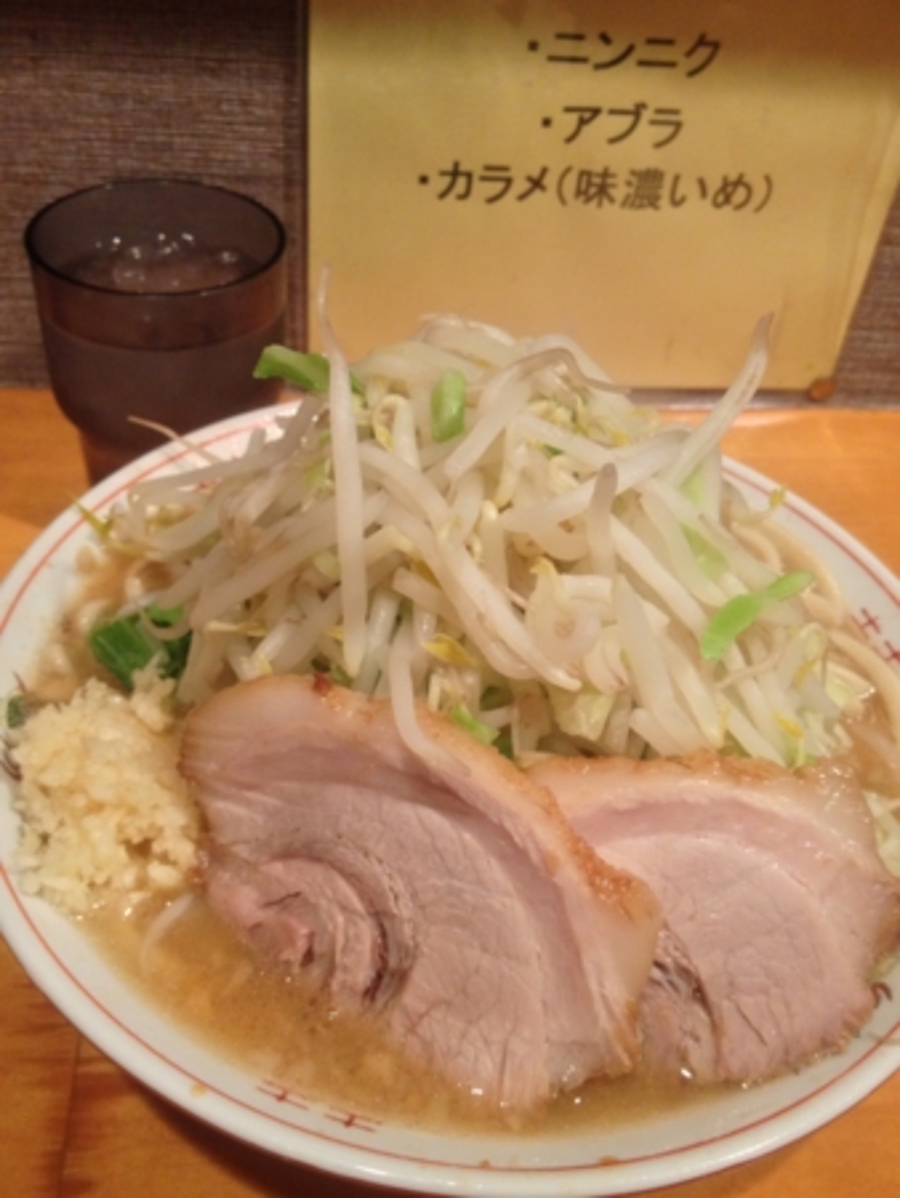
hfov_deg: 40.7
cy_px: 599
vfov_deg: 52.6
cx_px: 450
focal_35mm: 35
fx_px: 1212
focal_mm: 4.28
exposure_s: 1/20
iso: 250
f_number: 2.4
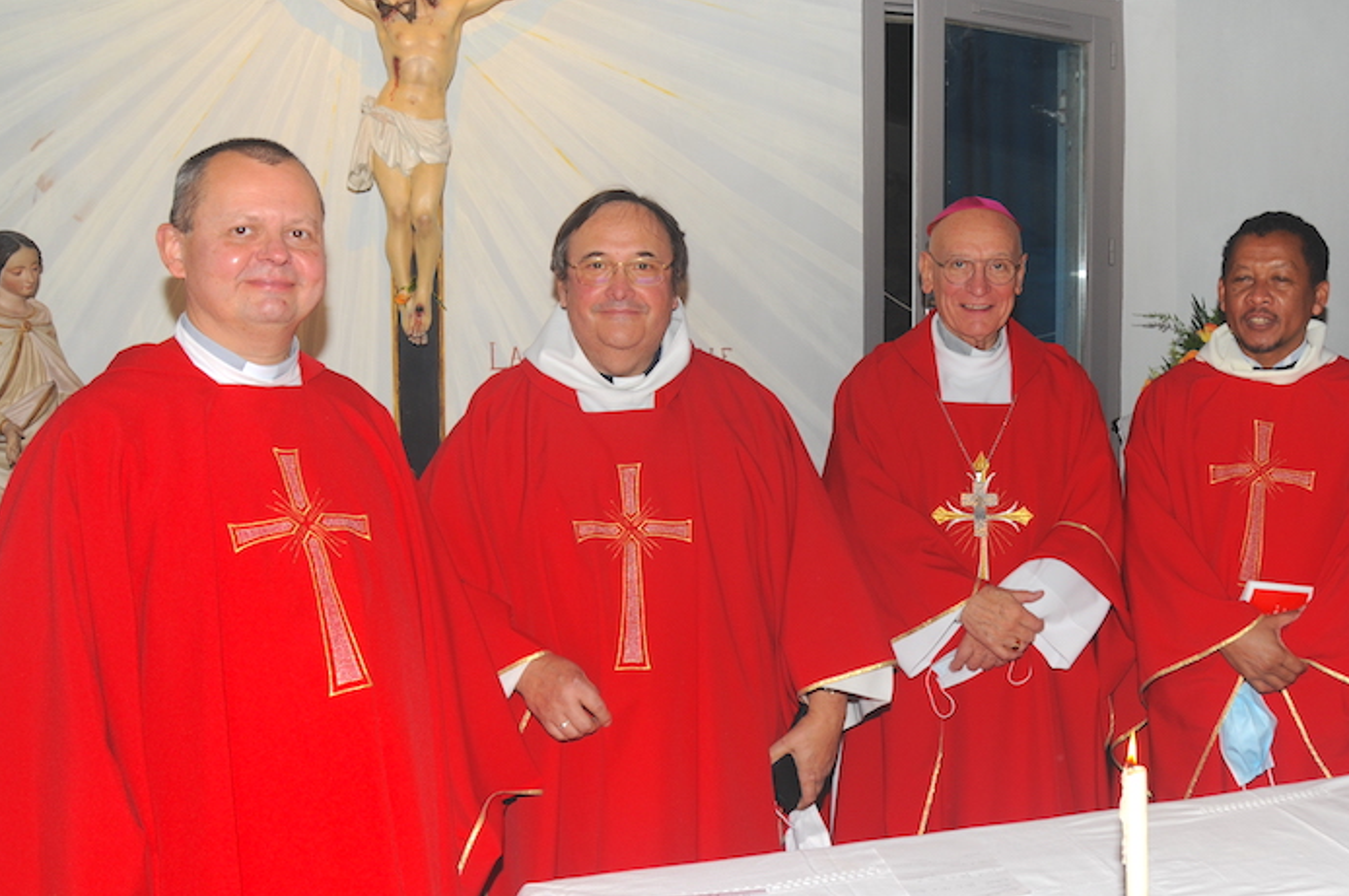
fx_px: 1310
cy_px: 422
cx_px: 869
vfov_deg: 37.8
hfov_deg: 53.7
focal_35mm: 35
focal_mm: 18
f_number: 6.3
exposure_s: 1/60
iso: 200
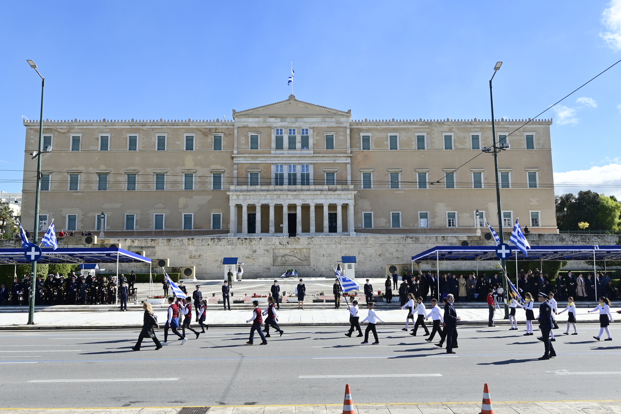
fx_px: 517
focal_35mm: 30
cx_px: 310
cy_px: 207
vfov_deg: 43.6
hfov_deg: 61.9
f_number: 9
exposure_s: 1/800
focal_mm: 20
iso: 320
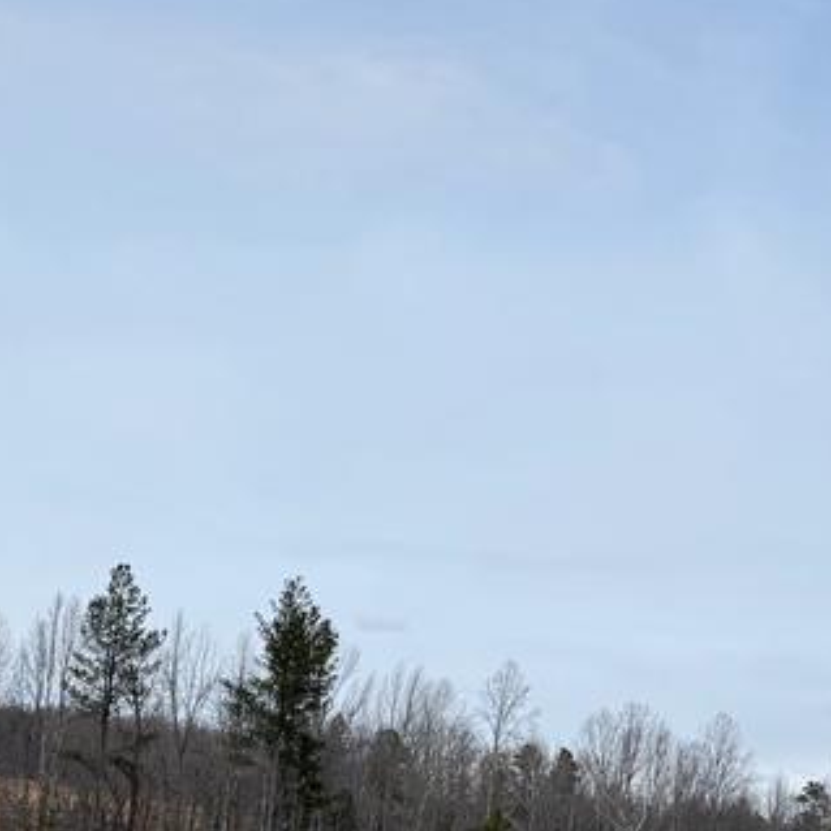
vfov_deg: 24.1
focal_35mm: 68
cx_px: 320
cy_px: 857
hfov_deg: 25.3
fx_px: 1847
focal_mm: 6.76
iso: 80
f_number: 1.78
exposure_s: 1/5319
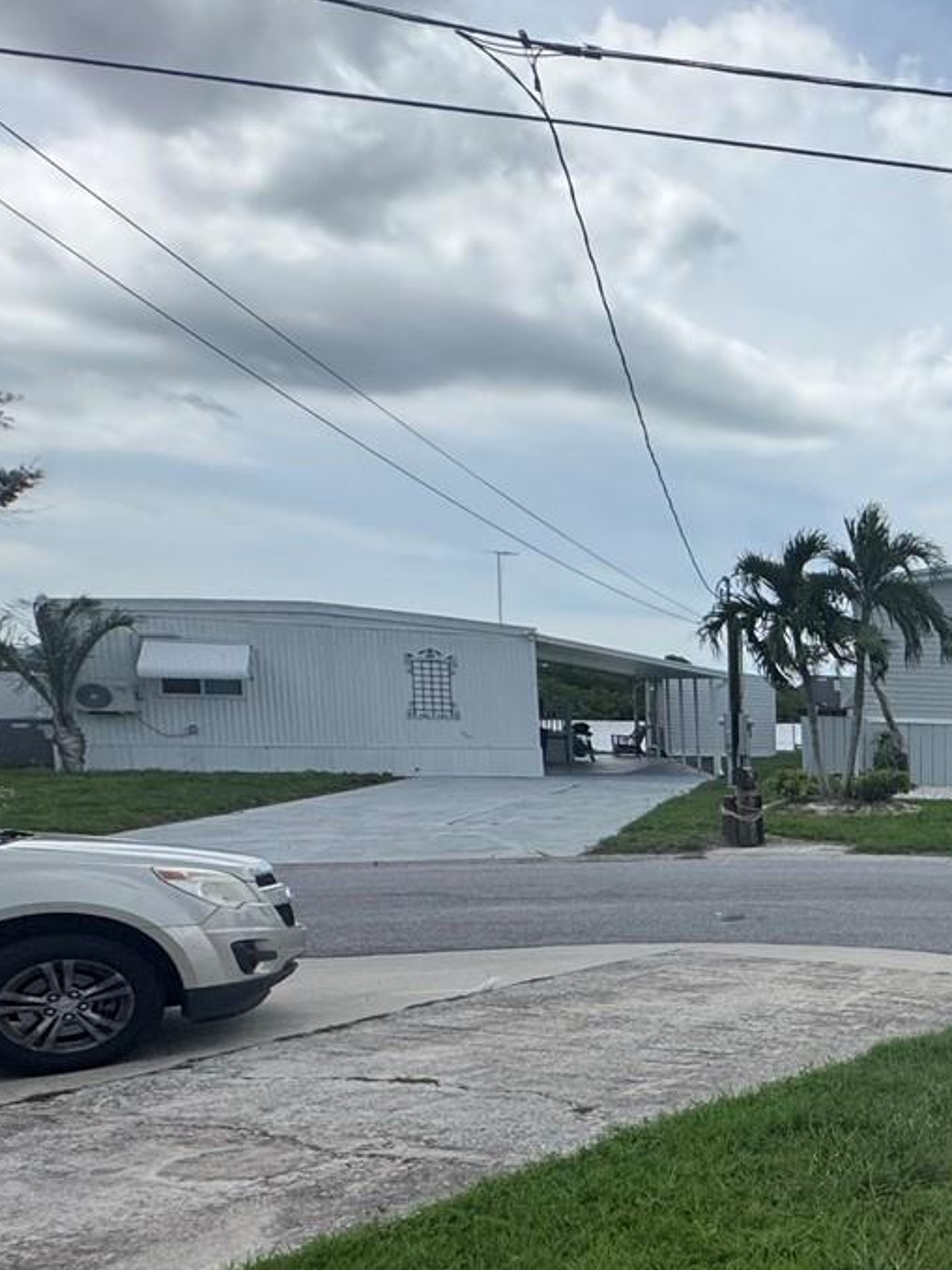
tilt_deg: -7.6
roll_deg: -2.9
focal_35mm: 33
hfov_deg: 28.9
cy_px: 870
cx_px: 1395
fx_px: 1210
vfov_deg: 54.0
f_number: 2.2
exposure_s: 1/2146
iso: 50
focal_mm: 2.22
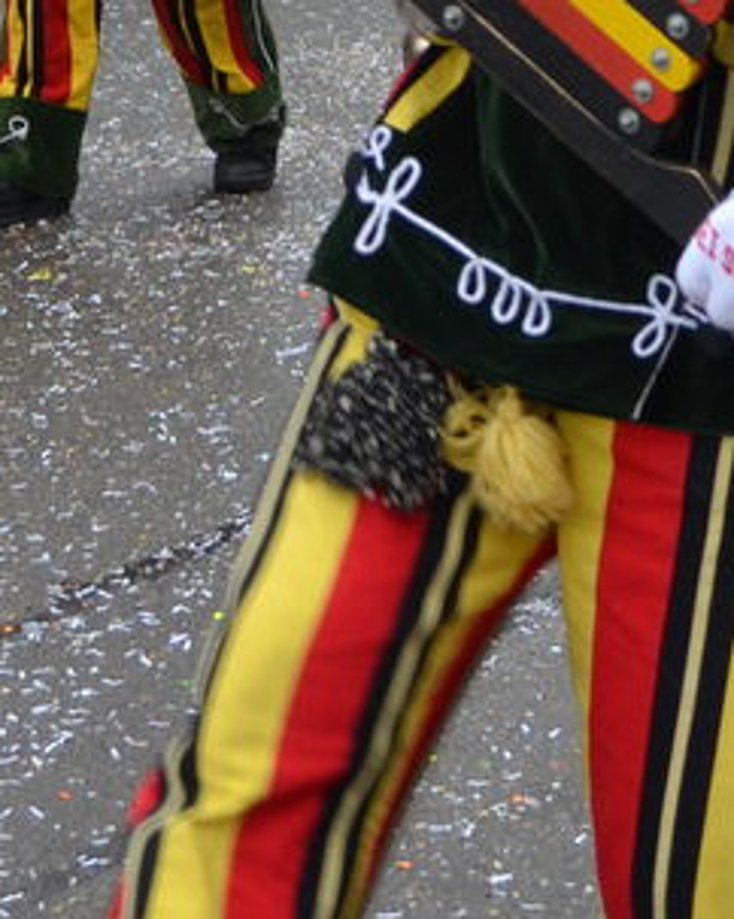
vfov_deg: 13.9
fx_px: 3642
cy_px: -217
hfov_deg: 11.3
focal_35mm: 134
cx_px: 898
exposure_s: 1/100
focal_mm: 24
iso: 200
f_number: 5
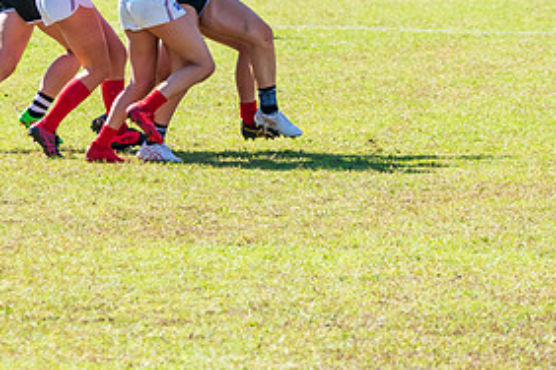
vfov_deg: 3.3
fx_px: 6517
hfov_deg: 4.9
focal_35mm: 422
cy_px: 28
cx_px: 216
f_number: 6.3
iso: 800
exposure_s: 1/2000
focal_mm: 150
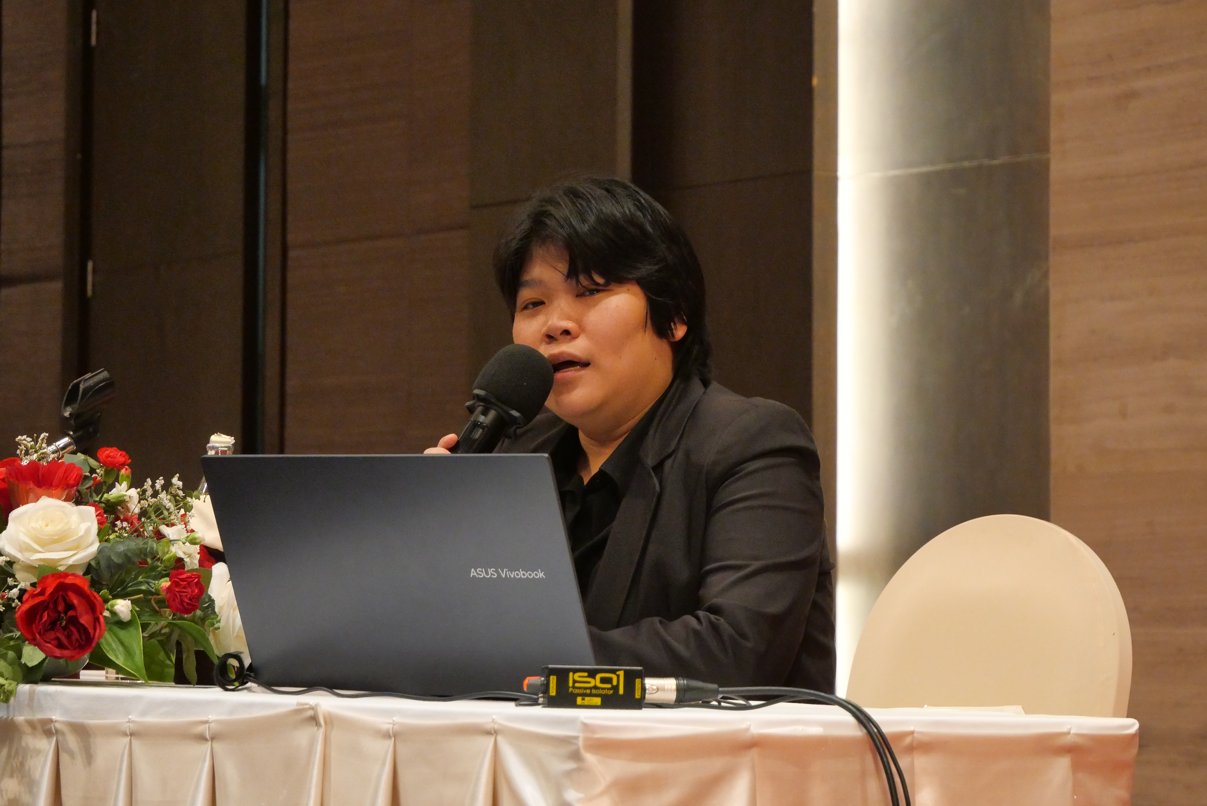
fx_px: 3455
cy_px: 403
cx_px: 604
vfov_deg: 13.3
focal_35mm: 103
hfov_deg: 19.8
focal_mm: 50
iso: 3200
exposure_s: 1/80
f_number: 5.6
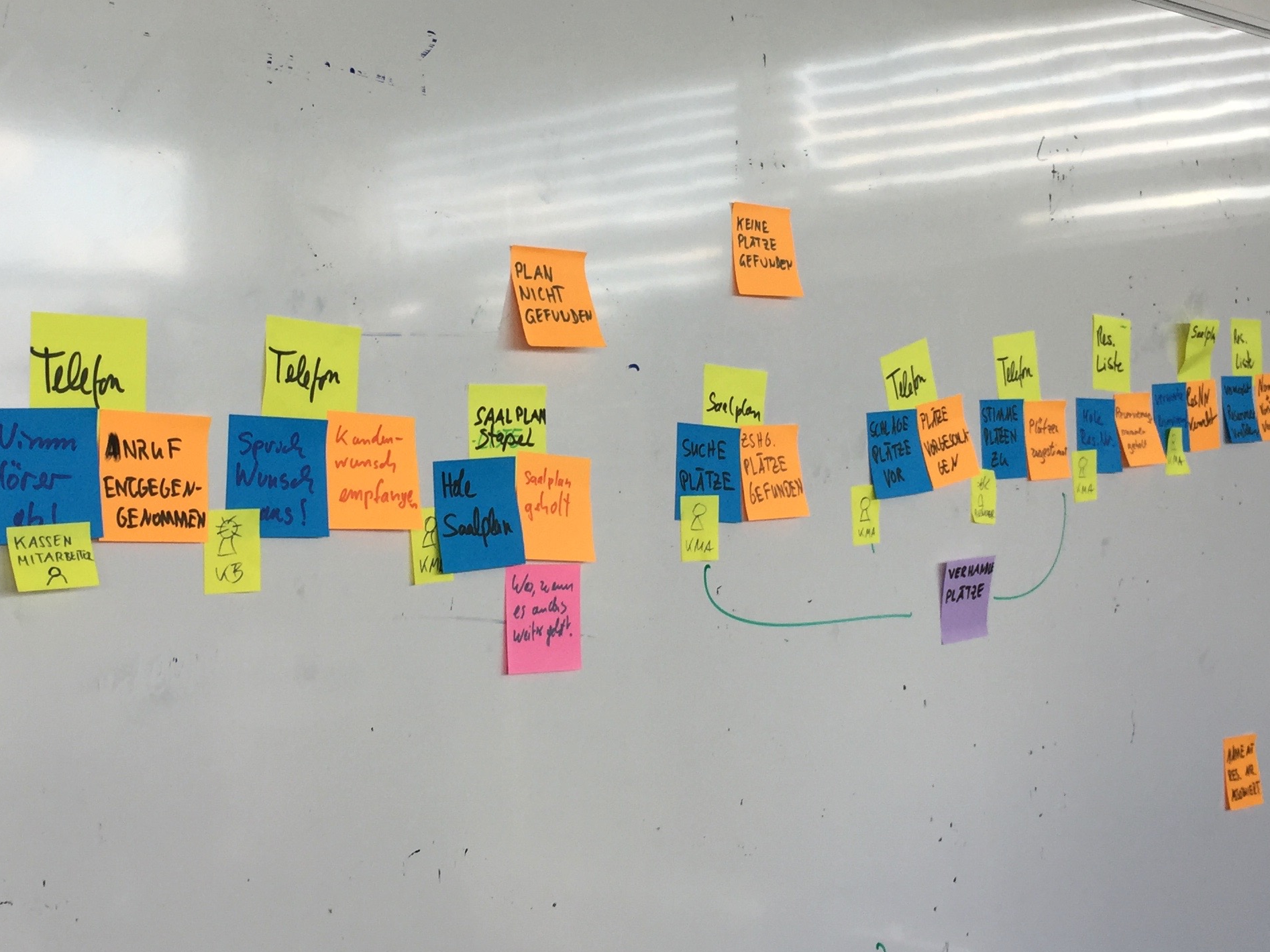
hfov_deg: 38.1
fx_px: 1835
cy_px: 338
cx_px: 556
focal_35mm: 50
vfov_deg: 29.0
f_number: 2.2
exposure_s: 1/100
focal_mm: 4.15
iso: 32
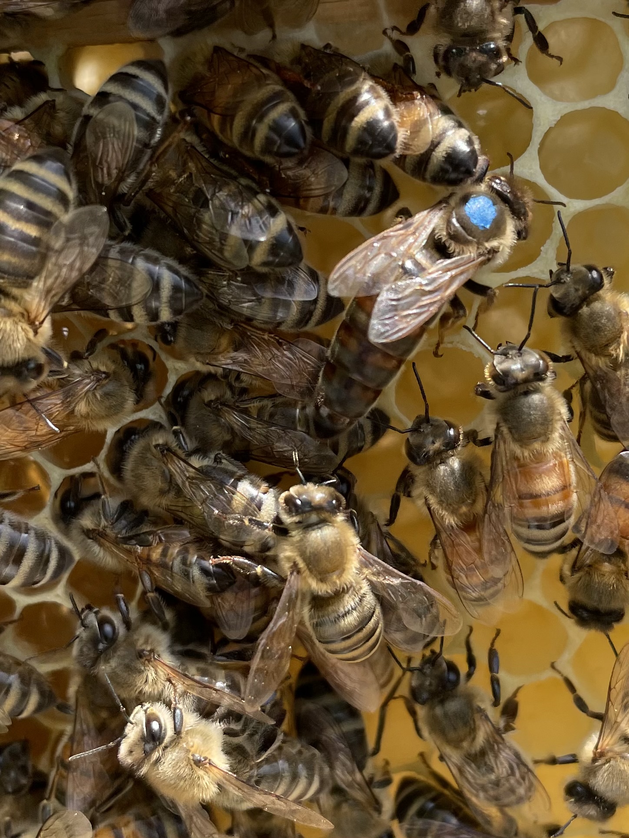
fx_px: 630
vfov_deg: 67.3
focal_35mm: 26
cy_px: 419
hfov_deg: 53.1
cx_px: 314
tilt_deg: -45.1
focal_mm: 4.2
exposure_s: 1/849
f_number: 1.6
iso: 32
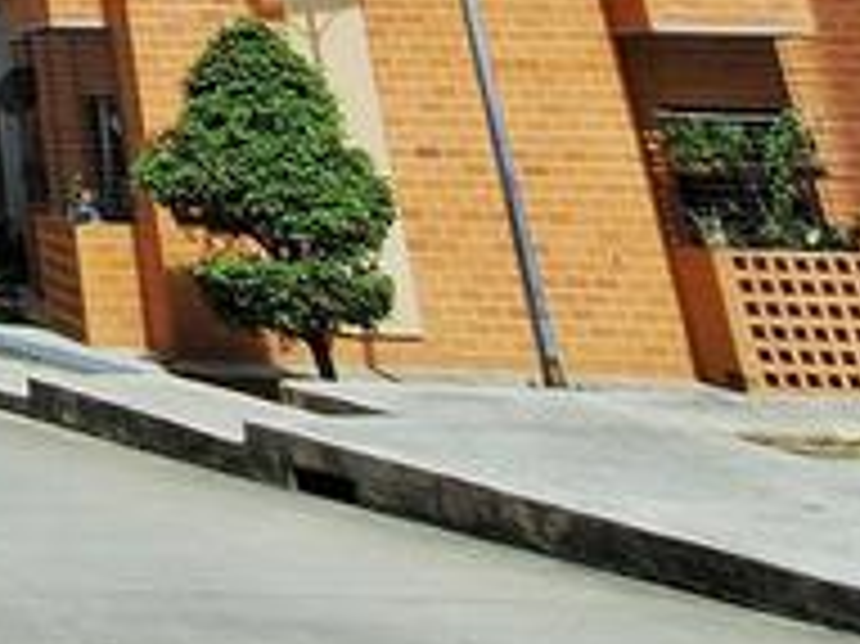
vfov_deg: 19.1
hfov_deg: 23.9
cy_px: -518
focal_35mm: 58
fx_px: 1440
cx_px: -520
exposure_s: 1/1170
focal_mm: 1.74
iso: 40
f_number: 2.2
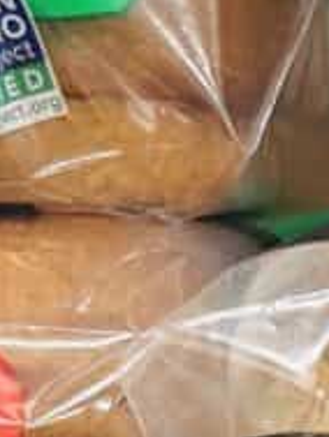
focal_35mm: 141
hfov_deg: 9.3
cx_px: 832
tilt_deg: -15.4
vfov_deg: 13.0
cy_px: 714
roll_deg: -0.6
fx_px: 1785
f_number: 1.6
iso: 160
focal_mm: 4.2
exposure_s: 1/60
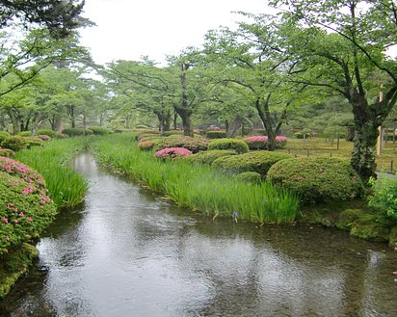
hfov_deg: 52.8
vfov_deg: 43.3
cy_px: 164
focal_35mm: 34
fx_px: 399
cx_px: 176
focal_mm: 4.9
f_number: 2.6
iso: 64
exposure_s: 1/160
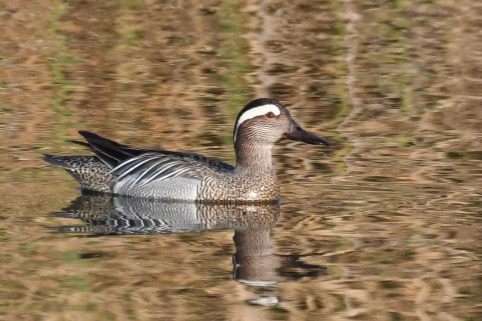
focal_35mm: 750
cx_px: 241
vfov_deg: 1.8
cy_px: 160
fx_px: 10036
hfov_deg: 2.8
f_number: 6.3
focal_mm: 500
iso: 400
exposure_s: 1/800
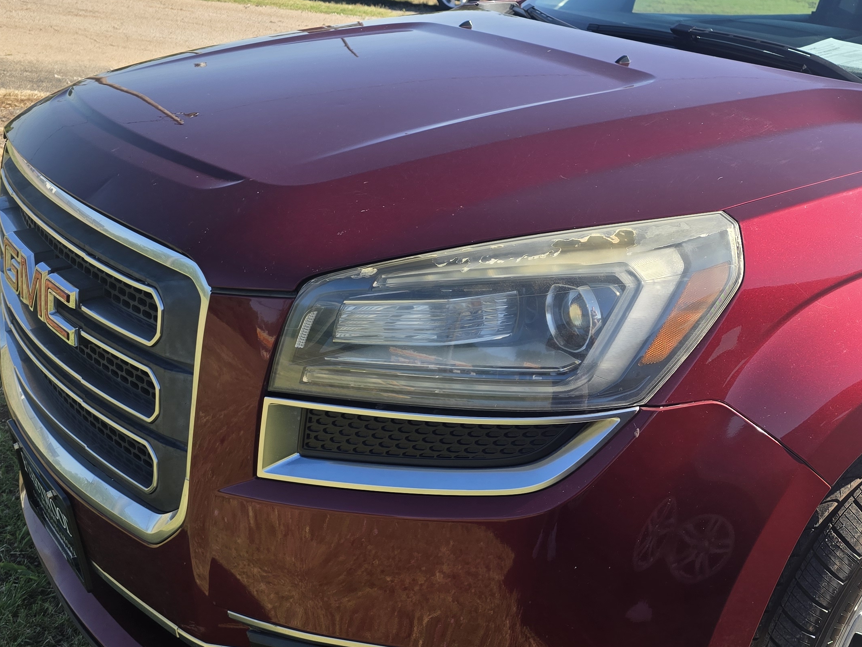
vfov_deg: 33.5
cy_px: 381
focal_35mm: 43
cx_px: 755
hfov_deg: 40.9
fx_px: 1071
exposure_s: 1/355
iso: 12
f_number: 1.7
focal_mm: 6.3
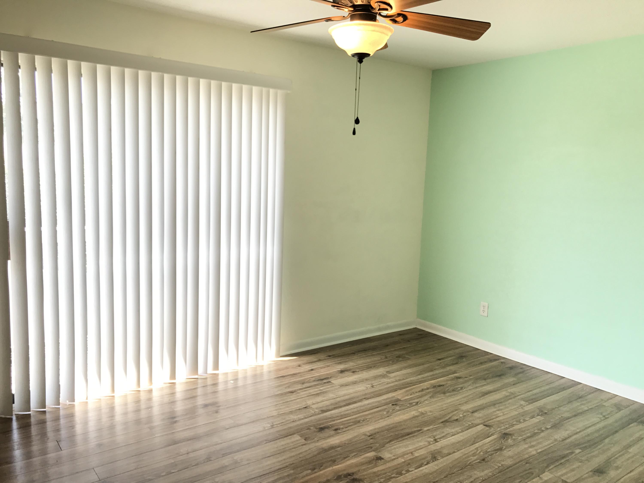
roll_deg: -2.2
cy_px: 242
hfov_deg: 63.4
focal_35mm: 28
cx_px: 322
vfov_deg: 49.7
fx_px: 521
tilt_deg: -8.1
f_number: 1.8
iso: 25
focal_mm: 3.99
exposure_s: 1/120
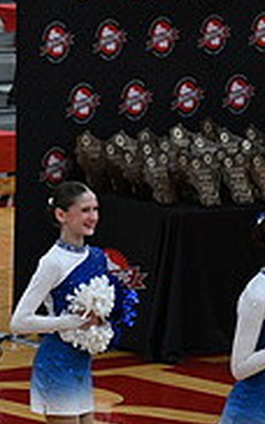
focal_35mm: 471
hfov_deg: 2.8
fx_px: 5434
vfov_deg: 4.5
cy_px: 402
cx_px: -379
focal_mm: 145
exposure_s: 1/400
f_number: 4
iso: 4000
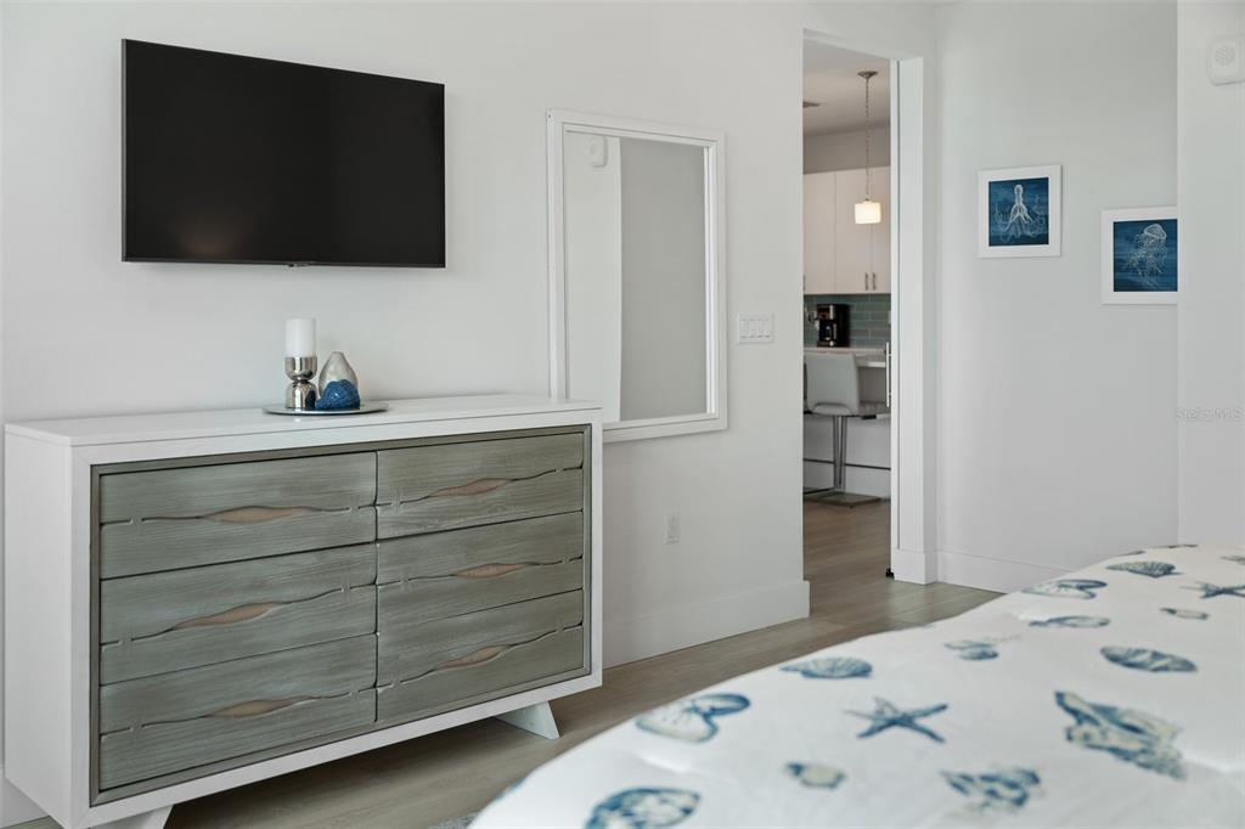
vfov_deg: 38.3
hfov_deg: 55.1
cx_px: 622
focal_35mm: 34
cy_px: 414
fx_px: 1193
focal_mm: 34.5
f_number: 2.8
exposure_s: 1/60
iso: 32
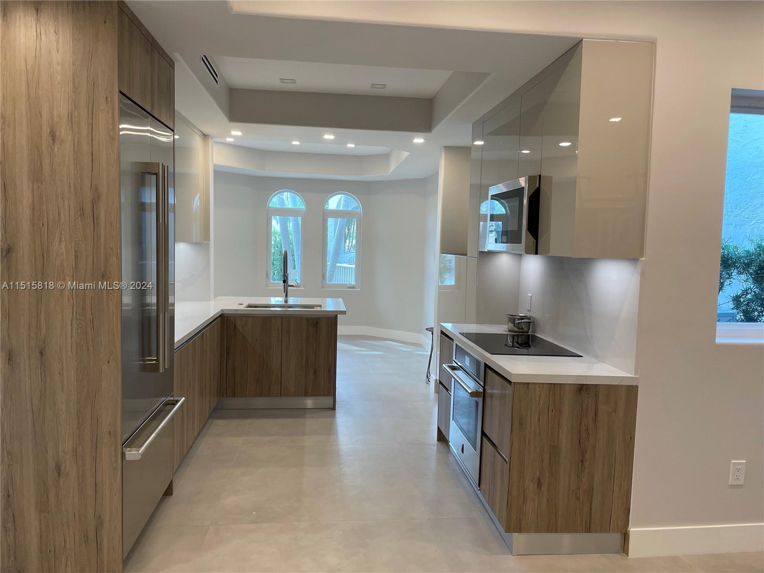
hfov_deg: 67.3
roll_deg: -1.6
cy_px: 286
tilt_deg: -4.0
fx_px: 574
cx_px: 382
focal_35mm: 26
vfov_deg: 53.1
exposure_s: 1/120
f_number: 1.6
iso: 80
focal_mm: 4.2
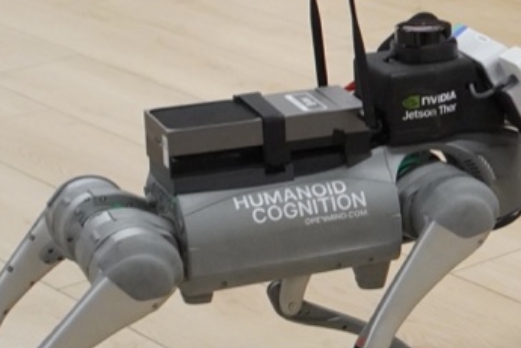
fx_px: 2026
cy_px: 79
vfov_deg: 9.8
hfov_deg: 13.6
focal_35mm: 140
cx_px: 825
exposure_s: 1/160
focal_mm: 23
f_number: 4
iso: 2000
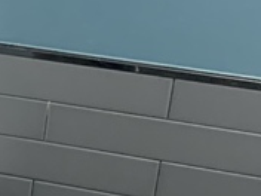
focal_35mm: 177
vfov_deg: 8.4
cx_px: -472
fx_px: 1335
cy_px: 45
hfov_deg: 9.3
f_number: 1.8
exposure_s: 1/60
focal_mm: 4.25
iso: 160
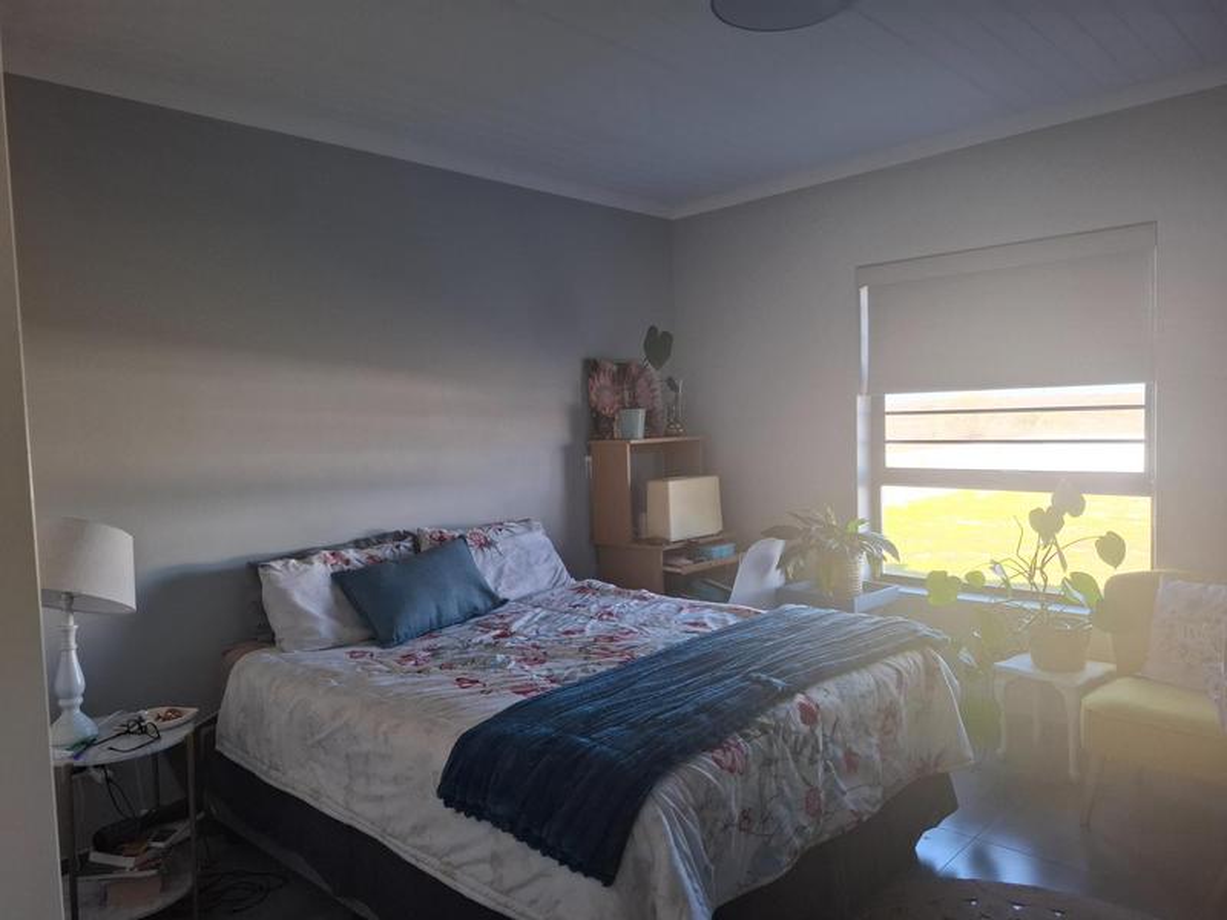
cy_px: 460
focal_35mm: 23
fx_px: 815
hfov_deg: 73.9
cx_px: 614
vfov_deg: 58.9
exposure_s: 1/100
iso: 64
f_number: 1.8
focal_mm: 5.54
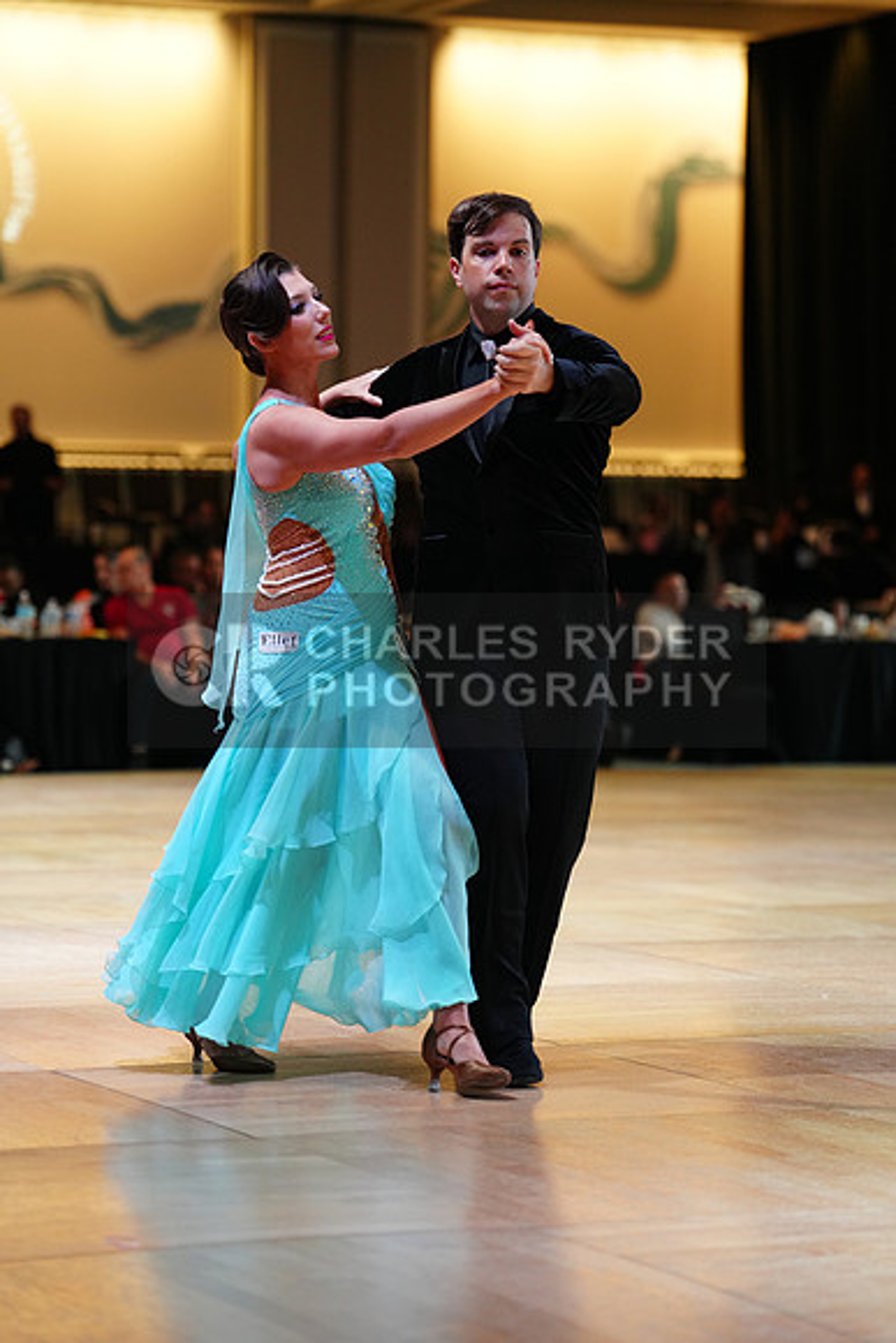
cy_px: 672
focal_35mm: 113
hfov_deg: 12.1
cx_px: 448
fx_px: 4216
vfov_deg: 18.1
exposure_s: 1/500
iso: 2000
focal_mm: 113
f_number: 2.8
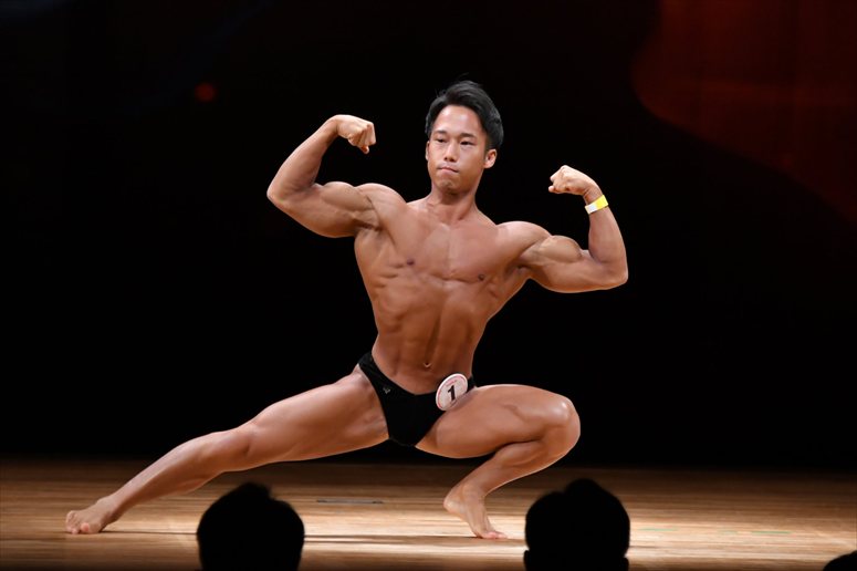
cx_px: 428
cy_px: 286
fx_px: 8209
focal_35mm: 345
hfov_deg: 6.0
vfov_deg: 4.0
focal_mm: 230
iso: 3200
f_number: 5.6
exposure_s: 1/400
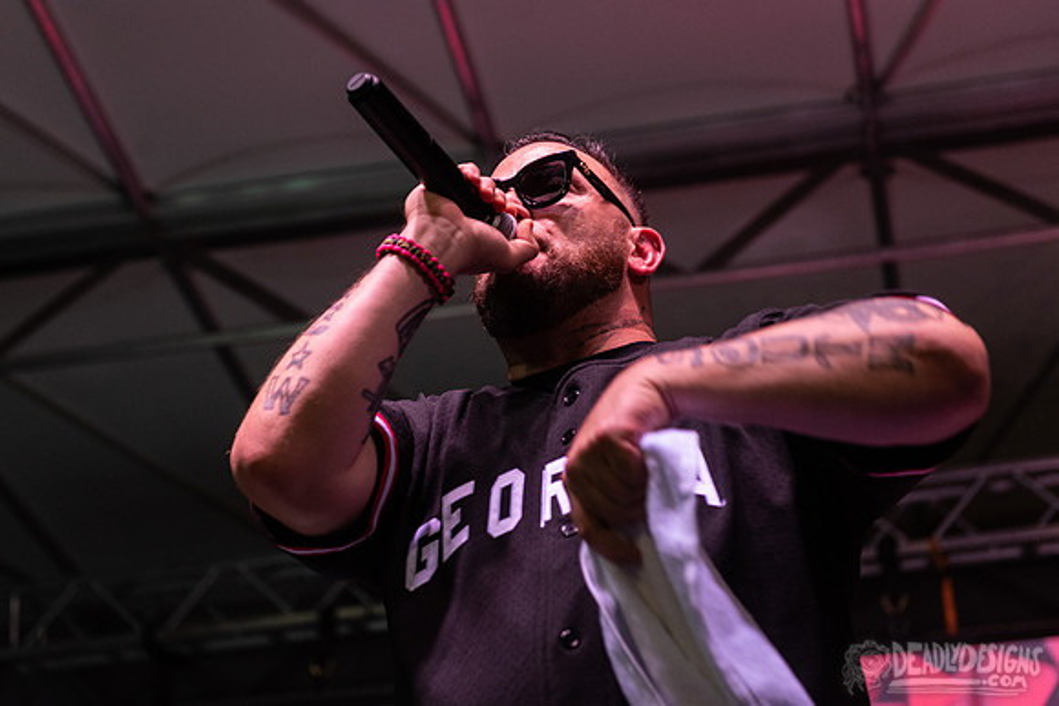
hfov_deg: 26.2
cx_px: 475
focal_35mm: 77
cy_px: 317
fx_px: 2270
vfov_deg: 17.7
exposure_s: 1/250
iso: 2000
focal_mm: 70
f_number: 4
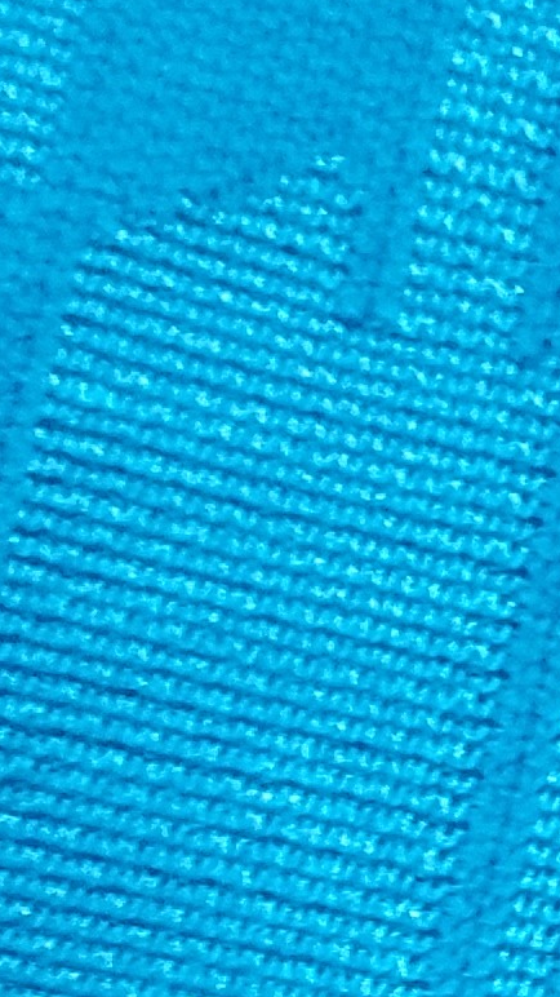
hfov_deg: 7.2
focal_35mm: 148
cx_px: 1702
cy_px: 917
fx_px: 3909
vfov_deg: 14.4
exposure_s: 1/50
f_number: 1.5
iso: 640
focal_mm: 4.3
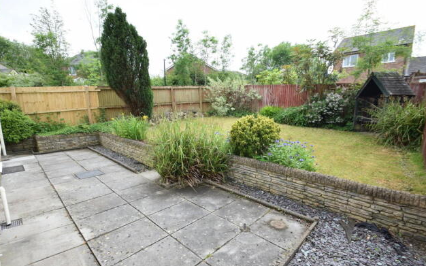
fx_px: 186
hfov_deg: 97.8
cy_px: 136
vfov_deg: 71.2
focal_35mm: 16
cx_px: 219
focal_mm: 10
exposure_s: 1/250
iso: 360
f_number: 8
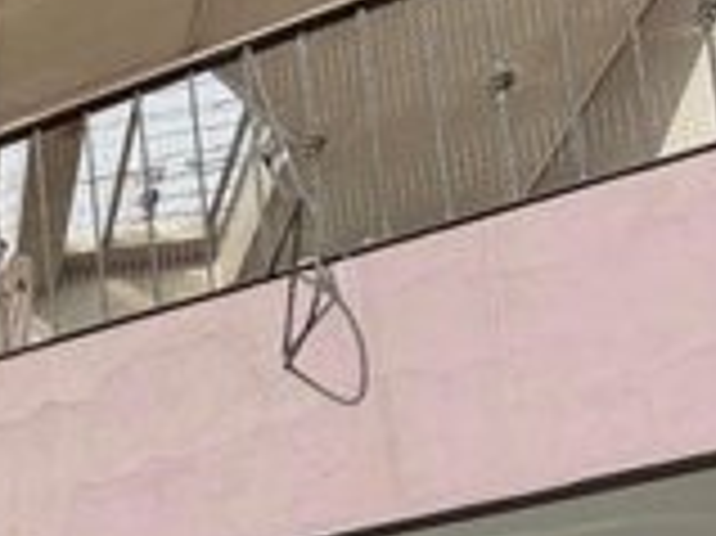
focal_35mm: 56
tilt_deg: +5.7
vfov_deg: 18.3
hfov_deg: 20.3
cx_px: -657
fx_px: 1157
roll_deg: +2.6
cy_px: 1045
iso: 40
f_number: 2.2
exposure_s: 1/770
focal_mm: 2.22
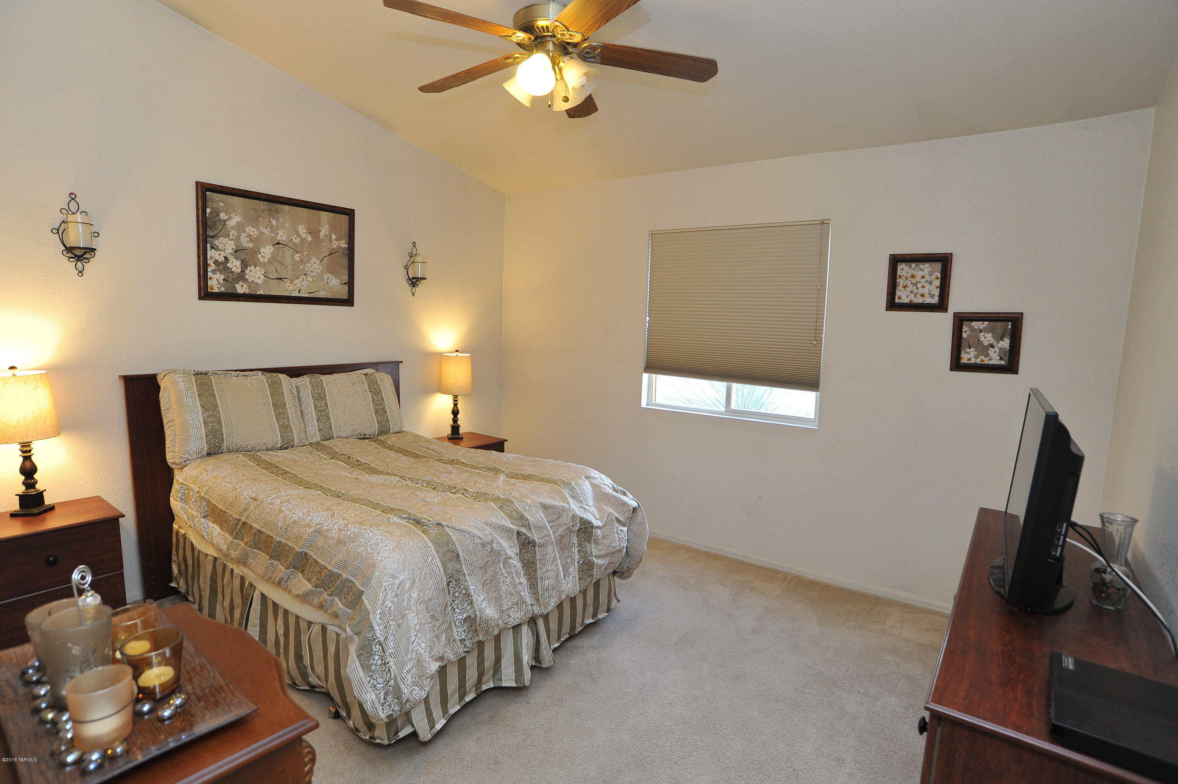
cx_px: 589
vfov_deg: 67.3
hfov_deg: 90.0
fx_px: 589
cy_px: 392
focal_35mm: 18
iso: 1000
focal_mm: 18
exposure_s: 1/30
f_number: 7.1
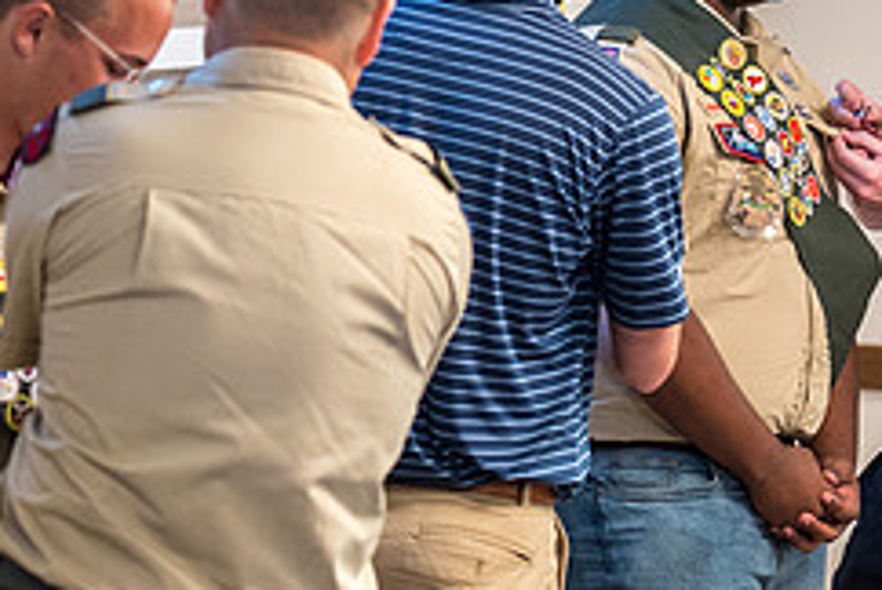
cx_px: 456
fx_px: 7040
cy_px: 233
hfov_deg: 7.2
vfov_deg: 4.8
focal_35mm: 287
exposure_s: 1/125
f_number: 4
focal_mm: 120
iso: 3200
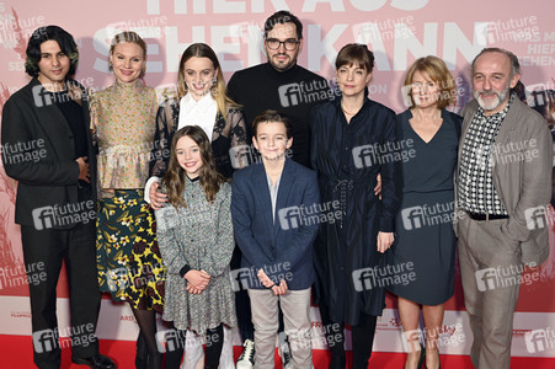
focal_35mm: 38
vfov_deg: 35.0
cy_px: 184
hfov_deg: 50.7
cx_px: 278
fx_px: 585
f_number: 4
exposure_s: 1/100
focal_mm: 38
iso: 500
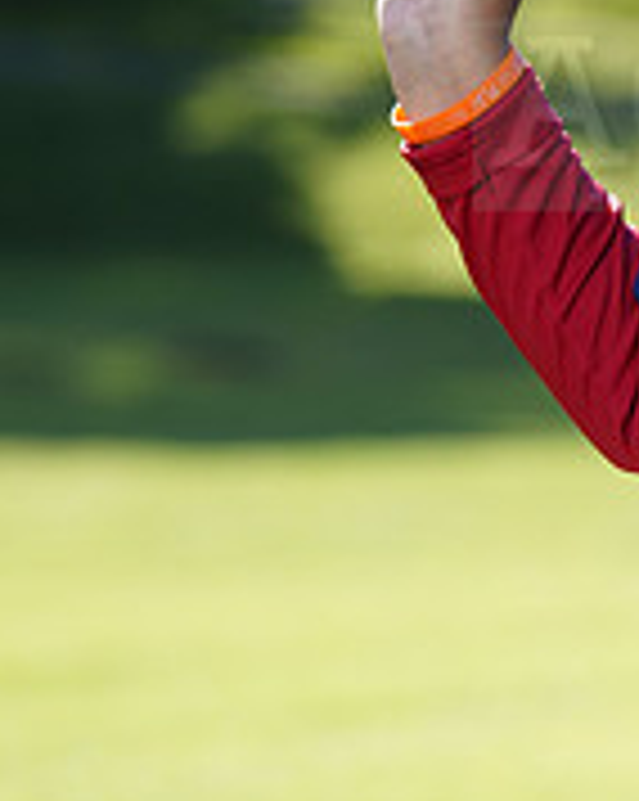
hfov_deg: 3.2
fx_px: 11319
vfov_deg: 4.0
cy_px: 79
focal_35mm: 478
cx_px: 1228
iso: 100
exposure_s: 1/250
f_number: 5
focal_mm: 156
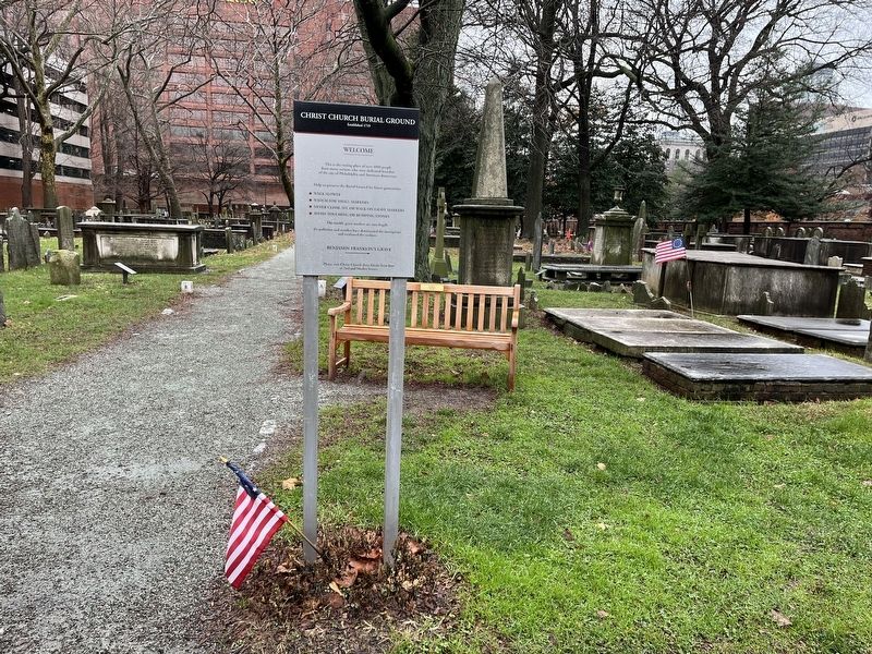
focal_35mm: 26
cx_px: 436
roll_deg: -2.6
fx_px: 655
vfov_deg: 53.1
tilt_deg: -8.3
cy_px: 327
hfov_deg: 67.3
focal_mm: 5.1
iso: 50
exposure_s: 1/366
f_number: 1.6
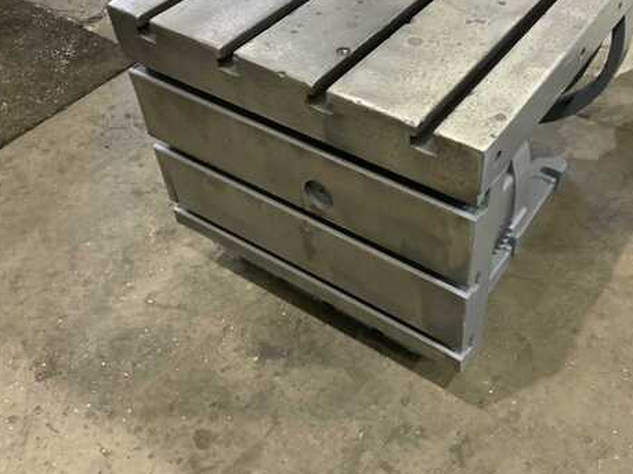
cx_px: 394
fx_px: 695
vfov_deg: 37.6
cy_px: 195
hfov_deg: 48.6
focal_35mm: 38
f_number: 1.8
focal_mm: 3
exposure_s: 1/40
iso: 200
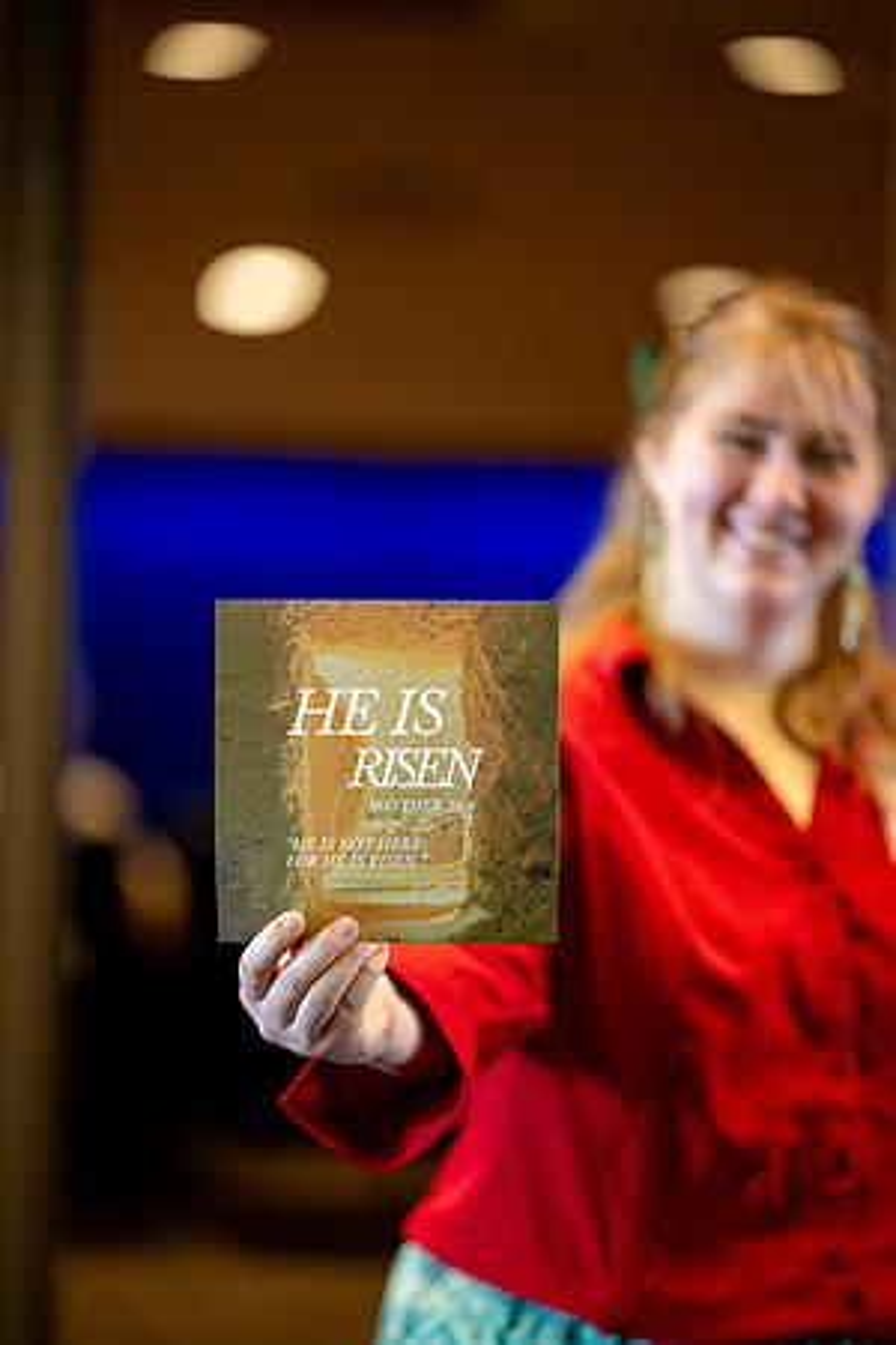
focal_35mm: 105
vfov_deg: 19.5
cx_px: 448
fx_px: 3920
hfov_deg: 13.0
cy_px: 672
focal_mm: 105
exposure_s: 1/80
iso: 640
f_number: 1.4
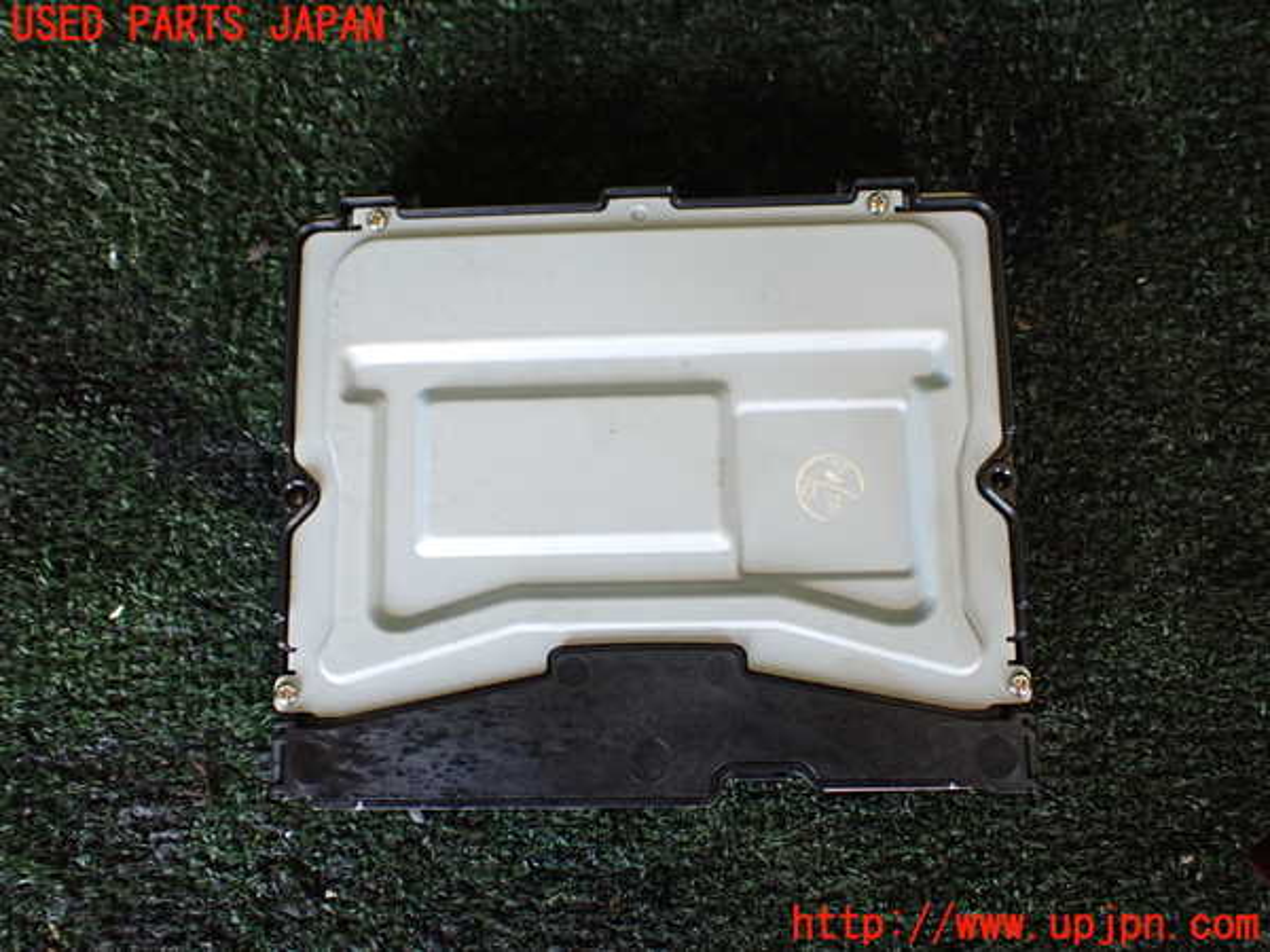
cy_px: 476
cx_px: 635
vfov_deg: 46.8
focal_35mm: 30
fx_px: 1101
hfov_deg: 60.0
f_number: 2.3
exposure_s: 1/125
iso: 500
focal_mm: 5.4
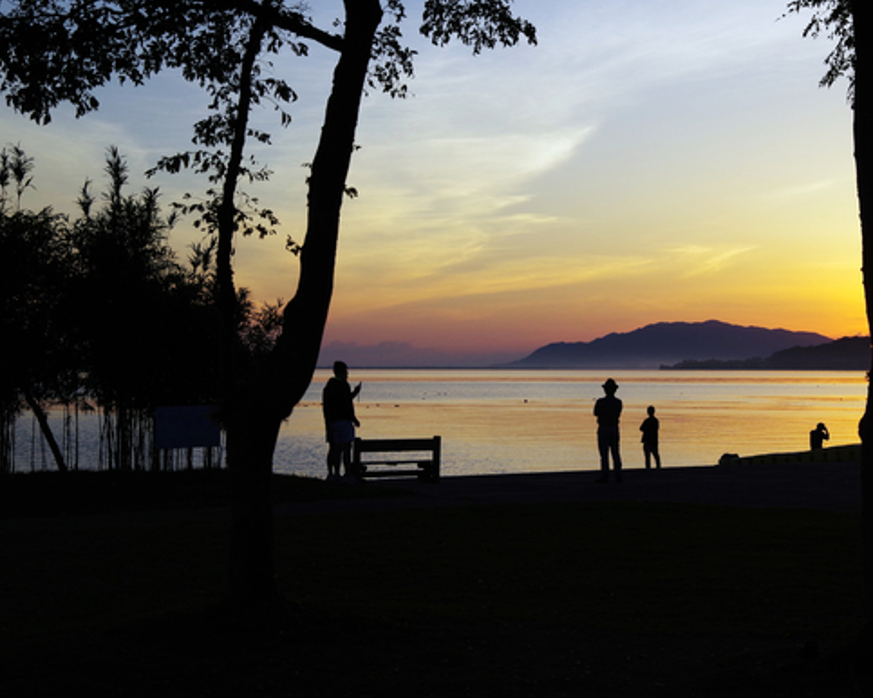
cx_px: 526
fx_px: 1601
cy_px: 353
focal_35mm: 62
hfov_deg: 30.4
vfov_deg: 24.6
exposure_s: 1/400
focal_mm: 36
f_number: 9
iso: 400
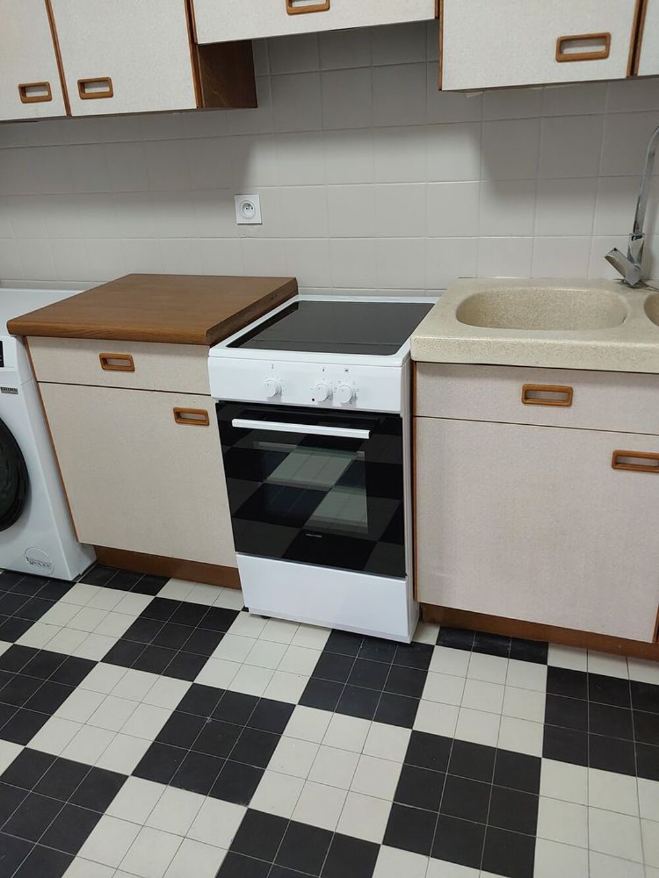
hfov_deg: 46.8
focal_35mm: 30
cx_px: 330
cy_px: 439
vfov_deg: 60.0
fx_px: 761
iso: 250
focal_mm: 4.6
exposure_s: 1/50
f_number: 1.8
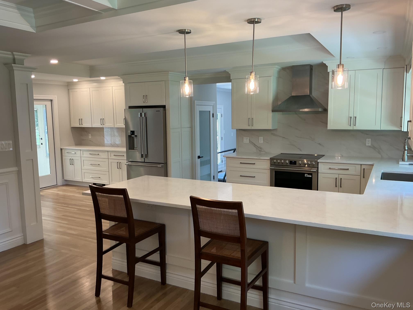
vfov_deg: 48.2
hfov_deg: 61.7
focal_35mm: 29
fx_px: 346
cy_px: 155
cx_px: 206
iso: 50
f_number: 1.8
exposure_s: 1/60
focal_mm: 3
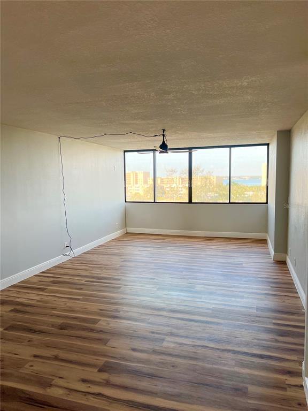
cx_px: 154
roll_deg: +1.2
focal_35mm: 26
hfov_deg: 53.1
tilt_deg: -4.9
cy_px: 206
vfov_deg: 67.3
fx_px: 308
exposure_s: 1/121
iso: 80
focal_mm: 5.7
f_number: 1.5
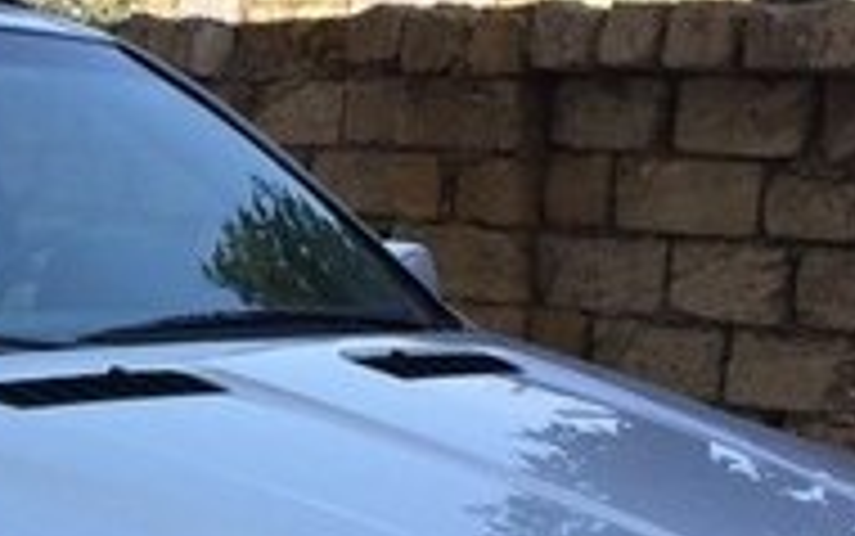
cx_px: -166
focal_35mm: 107
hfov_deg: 18.4
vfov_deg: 12.0
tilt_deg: -13.1
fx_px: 2495
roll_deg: +1.0
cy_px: 642
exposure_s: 1/695
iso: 32
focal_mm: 4.15
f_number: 2.2
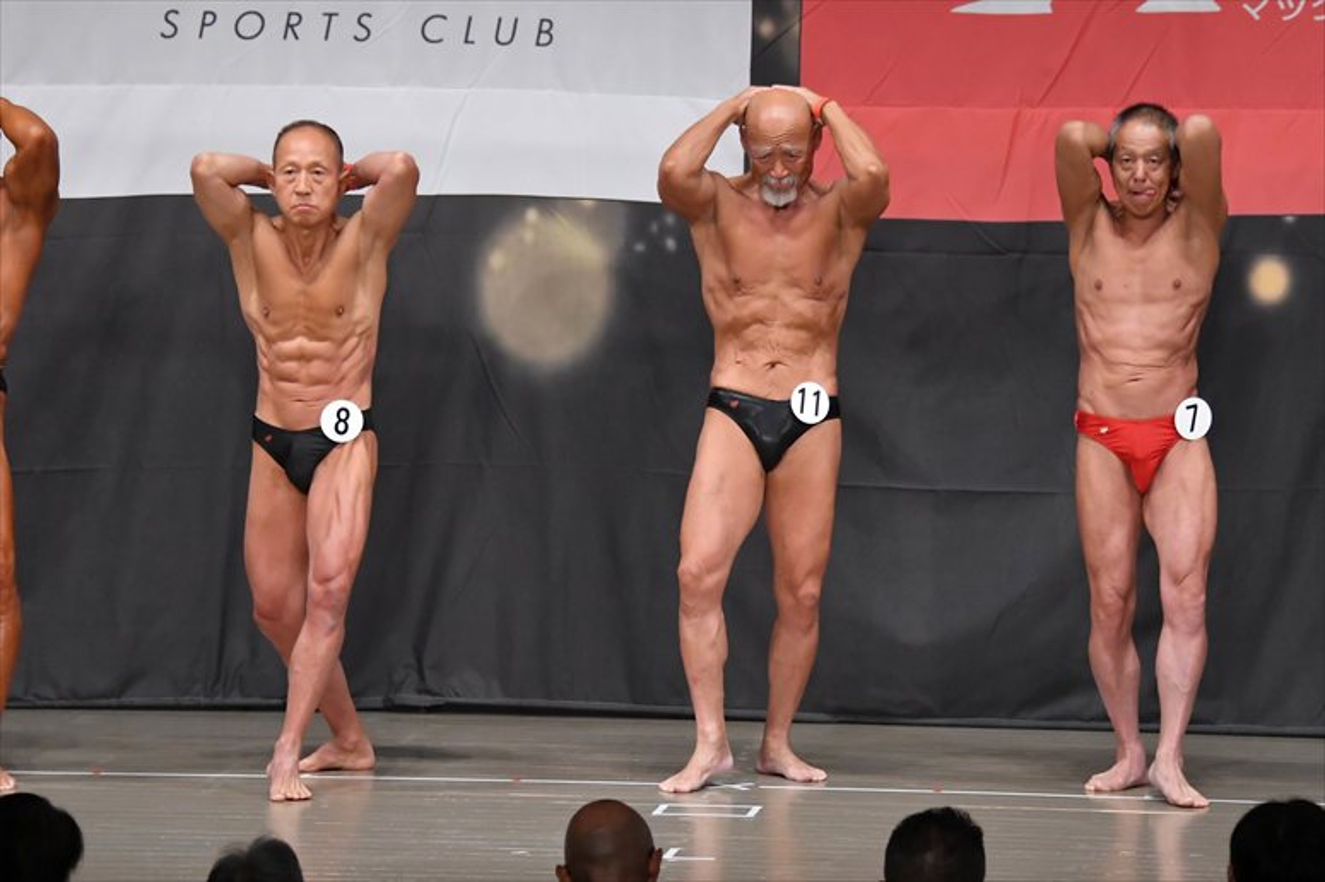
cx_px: 662
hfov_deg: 10.2
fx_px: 7431
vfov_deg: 6.8
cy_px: 441
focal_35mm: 202
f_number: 5.6
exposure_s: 1/400
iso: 5000
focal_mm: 135
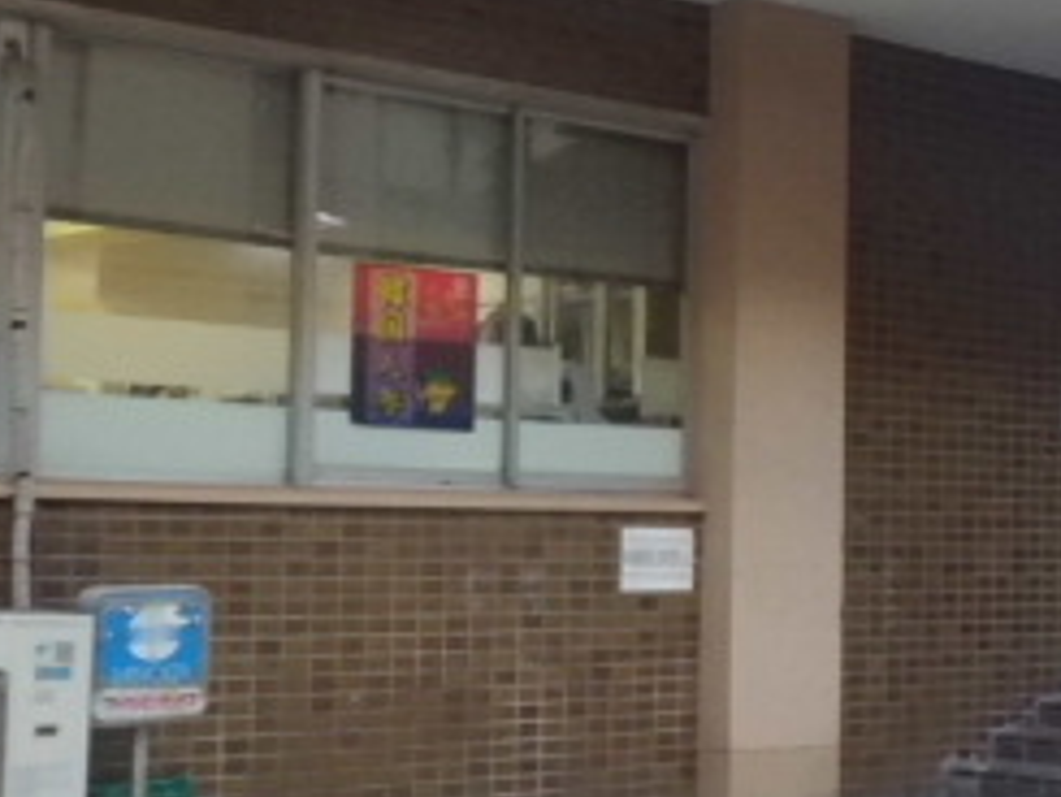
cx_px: 901
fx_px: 2484
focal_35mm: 81
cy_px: 459
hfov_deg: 23.6
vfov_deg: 18.2
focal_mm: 5.5
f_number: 2.9
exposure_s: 1/60
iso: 400
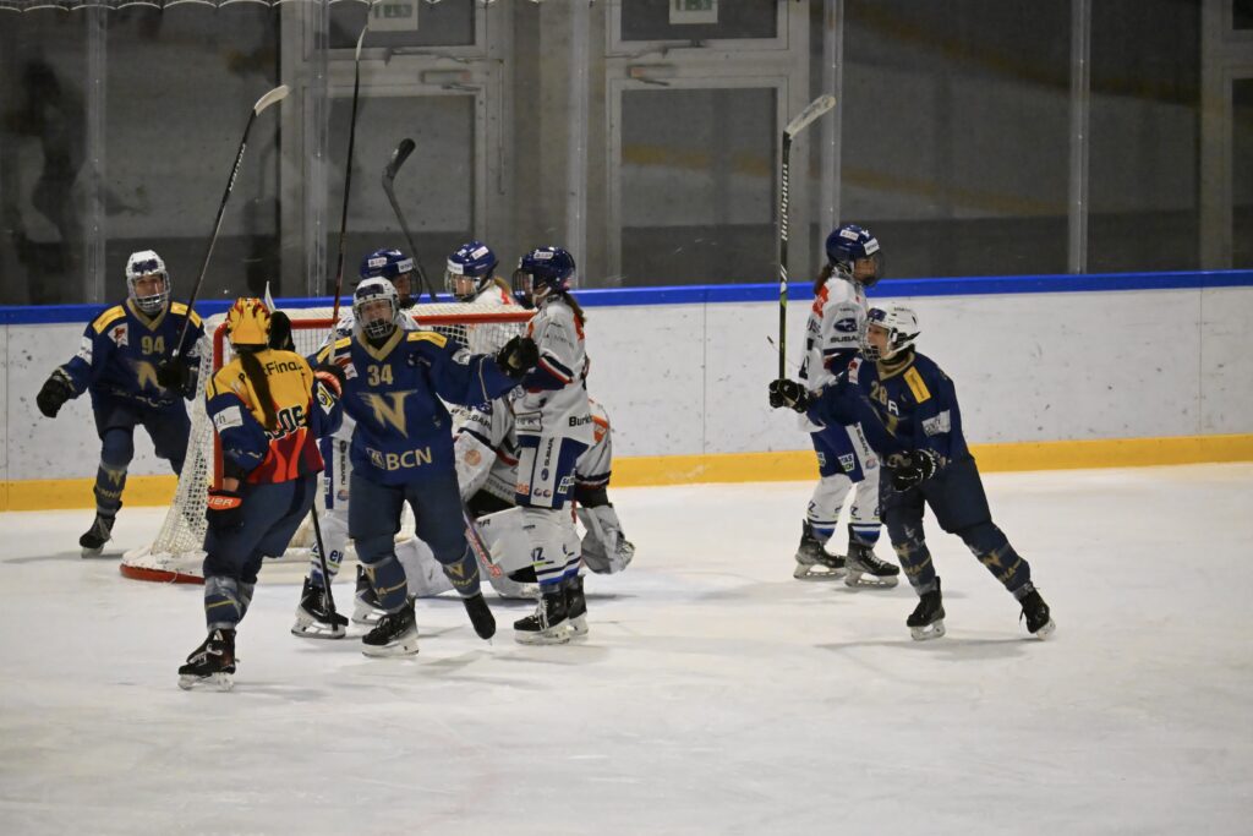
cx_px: 626
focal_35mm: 270
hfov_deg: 7.6
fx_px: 9398
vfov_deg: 5.1
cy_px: 418
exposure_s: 1/4000
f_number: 5.6
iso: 10000
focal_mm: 180
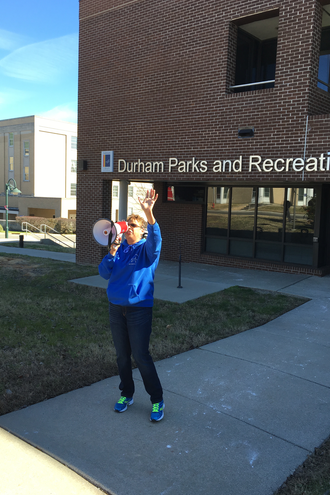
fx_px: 426
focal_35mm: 31
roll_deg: -1.8
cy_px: 242
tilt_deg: -4.4
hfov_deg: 42.3
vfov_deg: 60.3
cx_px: 154
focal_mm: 4.15
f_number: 2.2
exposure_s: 1/386
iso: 25
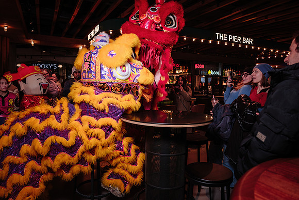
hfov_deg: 70.9
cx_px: 154
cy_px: 100
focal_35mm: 25
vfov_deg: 50.9
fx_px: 210
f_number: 2.8
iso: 125
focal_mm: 16
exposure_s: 1/160
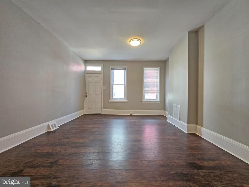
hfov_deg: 106.2
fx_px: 94
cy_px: 94
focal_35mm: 13
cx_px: 124
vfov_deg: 89.9
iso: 100
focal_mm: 2.2
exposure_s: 1/60
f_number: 2.2
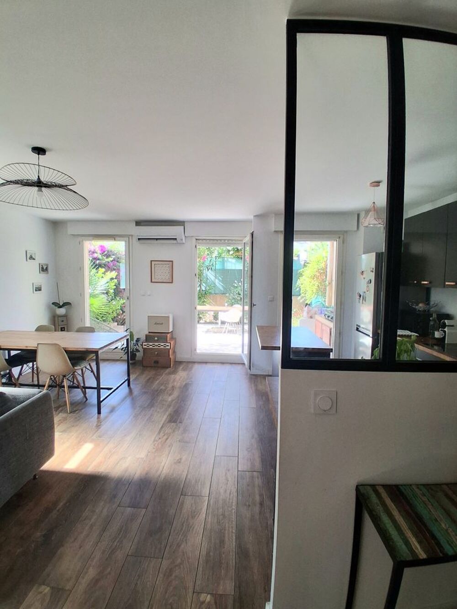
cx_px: 228
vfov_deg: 91.0
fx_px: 299
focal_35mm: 17
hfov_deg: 74.7
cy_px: 304
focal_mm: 1.4
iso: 80
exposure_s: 1/120
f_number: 2.2
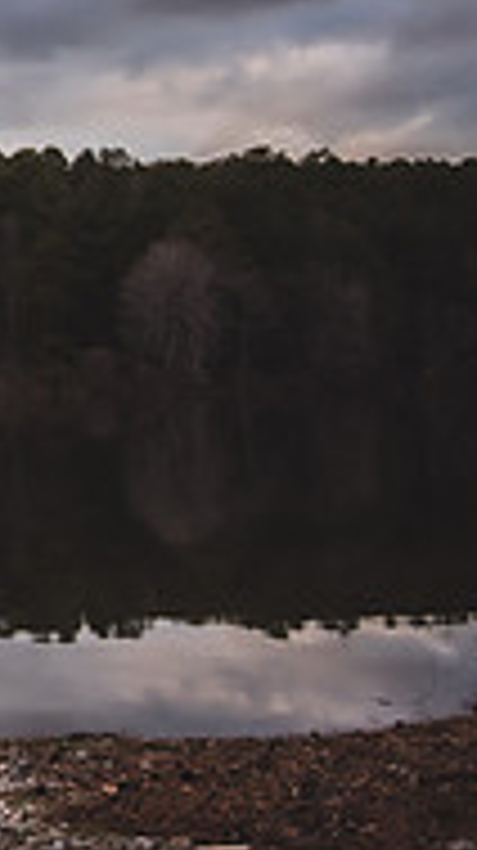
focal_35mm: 108
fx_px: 2434
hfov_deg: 9.3
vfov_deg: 19.7
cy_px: 197
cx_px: -854
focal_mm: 32
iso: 100
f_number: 2.8
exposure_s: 1/500
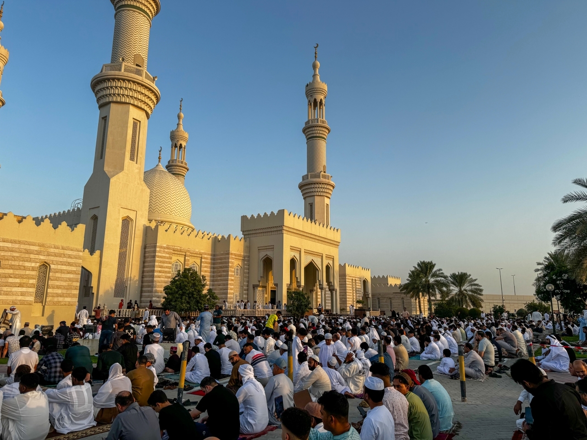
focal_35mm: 24
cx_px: 294
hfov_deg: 71.6
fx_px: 407
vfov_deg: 56.8
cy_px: 220
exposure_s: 1/1500
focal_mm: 6.76
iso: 80
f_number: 1.8
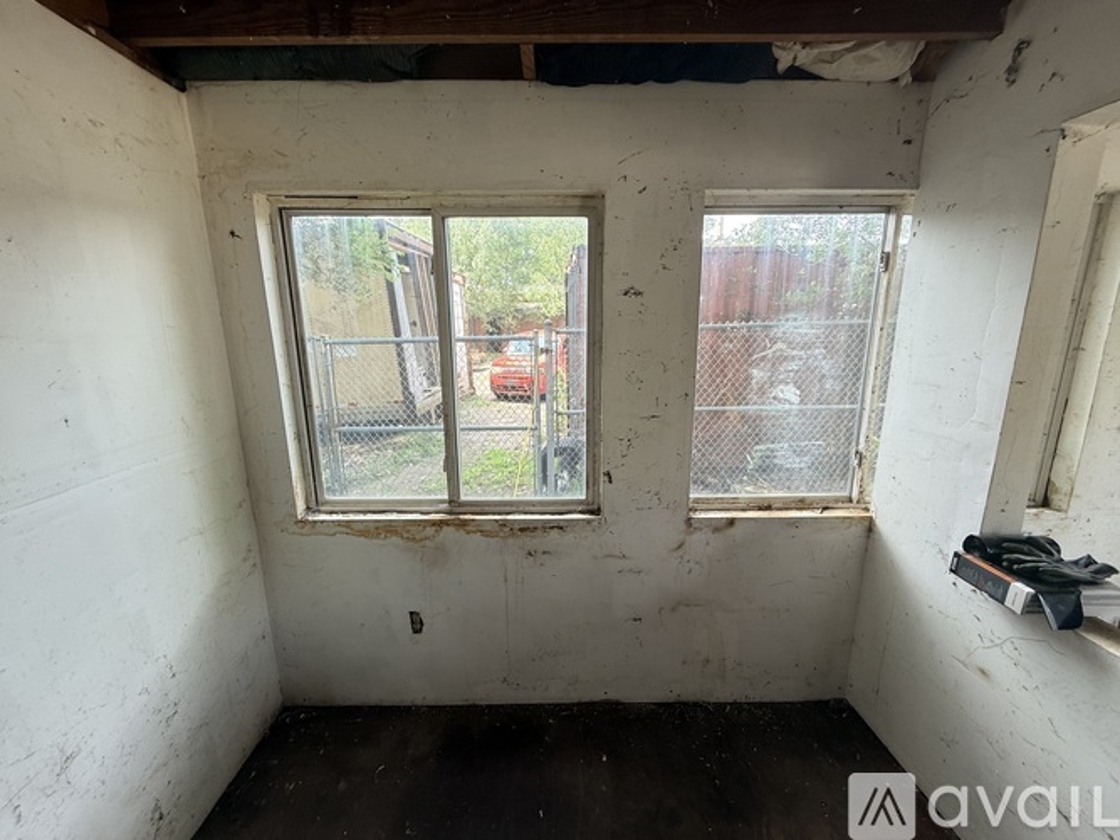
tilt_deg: -9.7
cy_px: 420
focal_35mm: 14
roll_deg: +0.5
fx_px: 453
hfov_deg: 102.1
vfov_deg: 85.7
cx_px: 560
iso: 50
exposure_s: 1/99
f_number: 2.2
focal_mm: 2.22
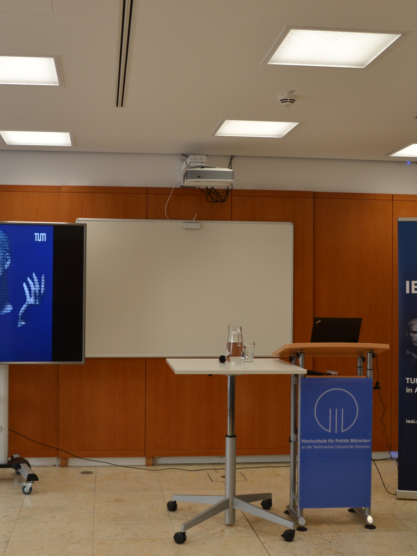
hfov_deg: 30.3
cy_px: 278
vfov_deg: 39.7
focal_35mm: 48
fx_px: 771
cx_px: 191
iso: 400
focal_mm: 22
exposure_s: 1/100
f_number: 5
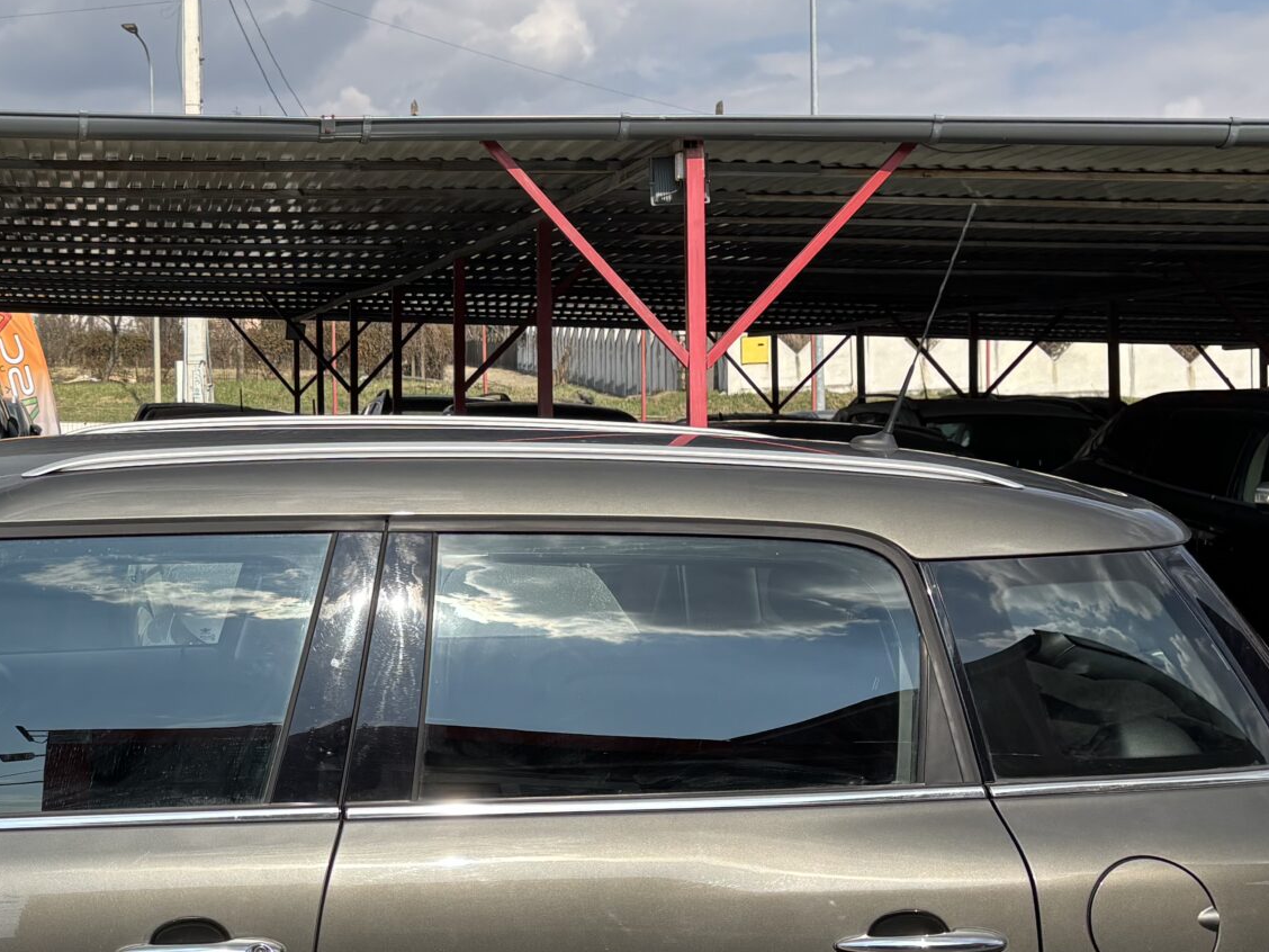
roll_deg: +1.2
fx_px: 2163
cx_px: 137
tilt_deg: +0.1
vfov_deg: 24.8
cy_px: 547
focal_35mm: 59
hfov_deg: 31.3
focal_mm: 5.96
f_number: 1.6
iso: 50
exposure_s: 1/2710
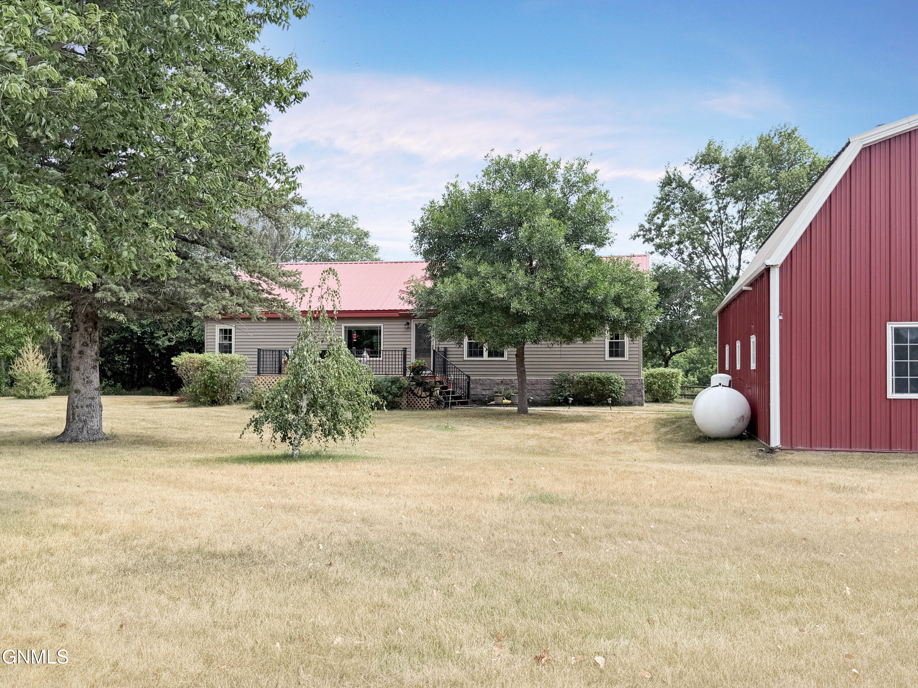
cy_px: 344
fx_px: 822
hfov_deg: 58.4
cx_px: 459
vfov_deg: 45.4
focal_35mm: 31
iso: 80
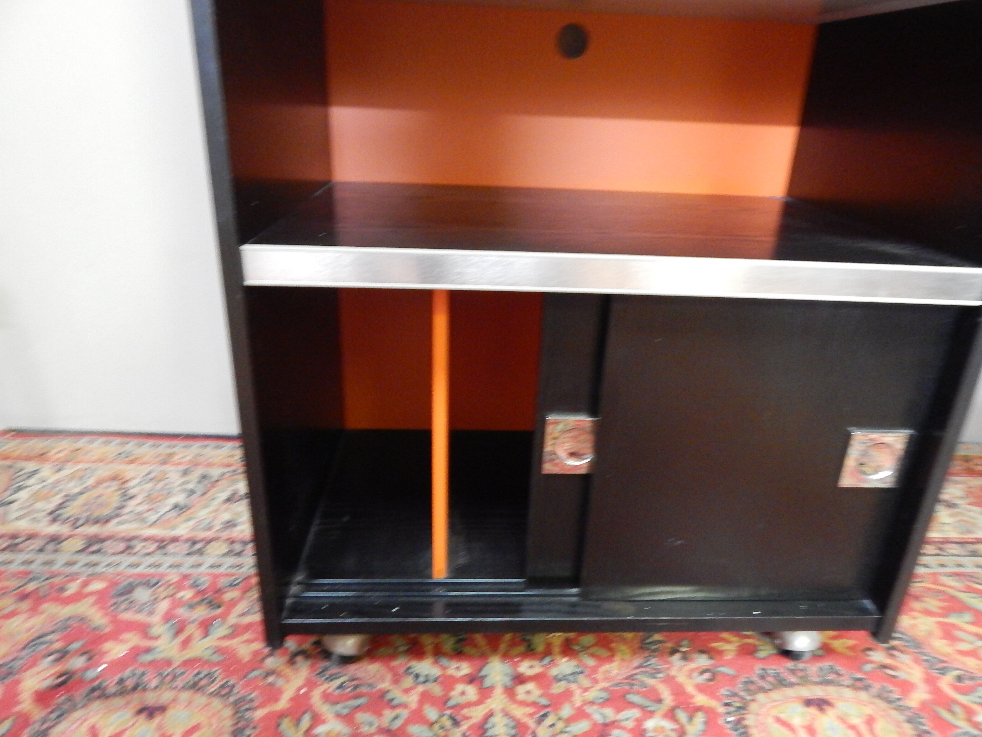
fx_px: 653
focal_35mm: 23
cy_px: 363
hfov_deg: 73.9
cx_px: 497
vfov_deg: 58.9
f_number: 3
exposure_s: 1/1.6
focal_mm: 4
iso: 800
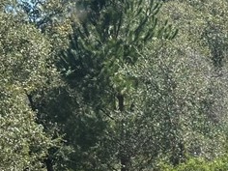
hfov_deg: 9.0
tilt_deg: -13.1
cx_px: 446
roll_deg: +0.8
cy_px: 245
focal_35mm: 208
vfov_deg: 7.0
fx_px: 1370
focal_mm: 6.86
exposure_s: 1/1751
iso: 64
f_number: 1.78
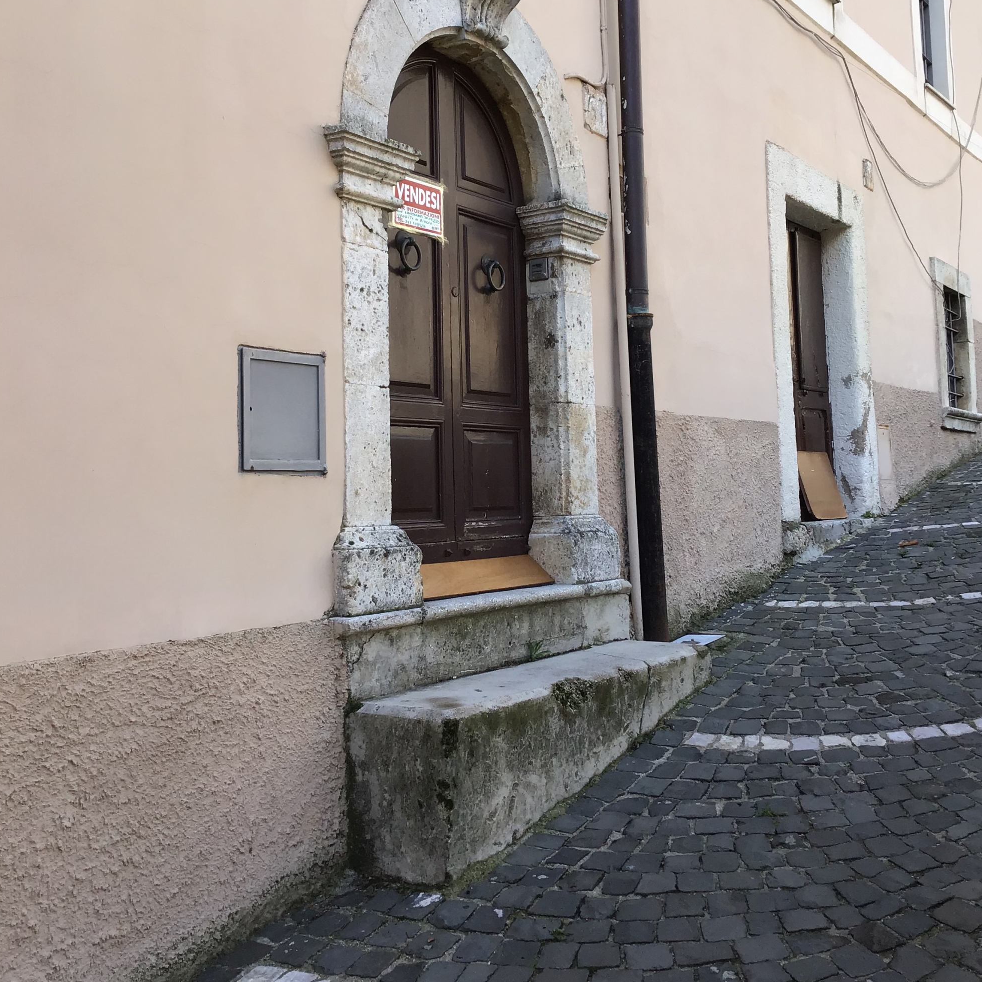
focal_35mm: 39
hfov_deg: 42.8
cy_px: 372
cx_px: 502
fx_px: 1252
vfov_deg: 42.5
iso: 25
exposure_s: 1/267
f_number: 2.4
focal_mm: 3.3
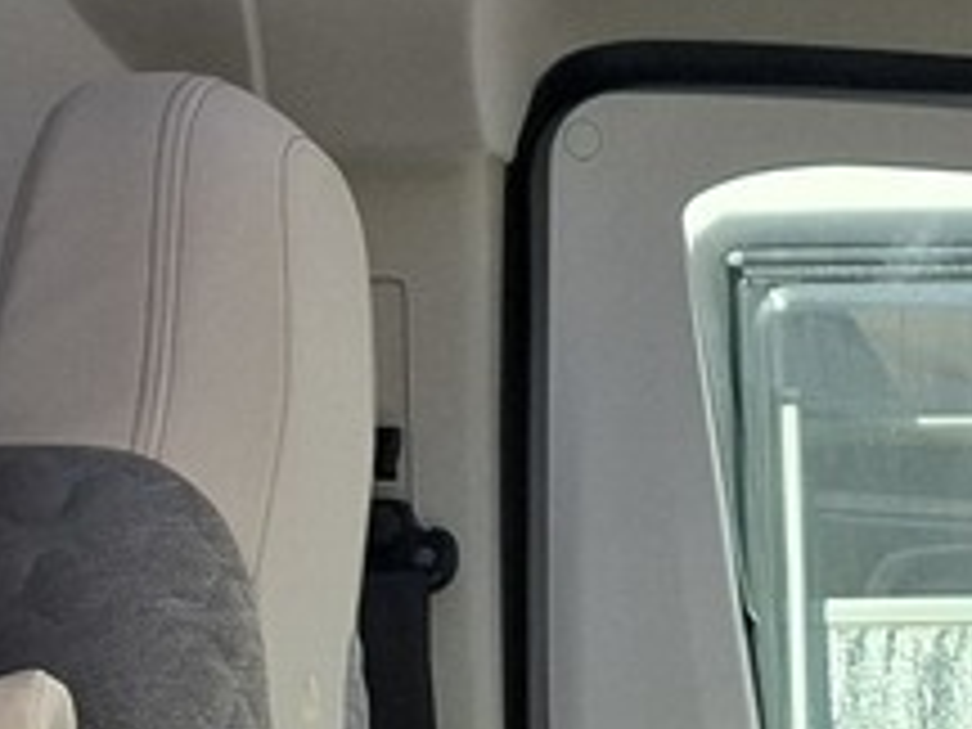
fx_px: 4296
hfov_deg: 12.6
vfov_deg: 9.3
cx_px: 1215
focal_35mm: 153
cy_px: 1292
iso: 50
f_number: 1.8
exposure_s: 1/238
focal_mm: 5.54
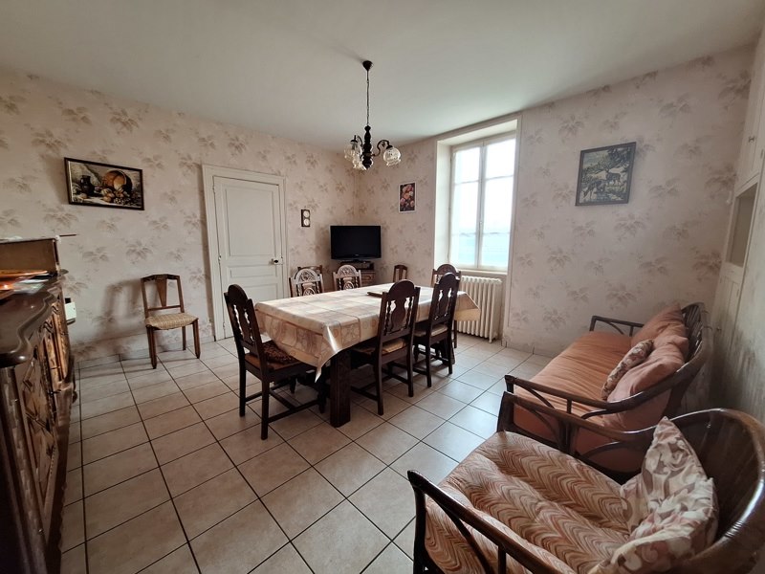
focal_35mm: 13
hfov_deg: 106.2
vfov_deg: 89.9
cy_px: 287
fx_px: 287
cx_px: 382
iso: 100
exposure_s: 1/50
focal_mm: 1.74
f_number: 2.2
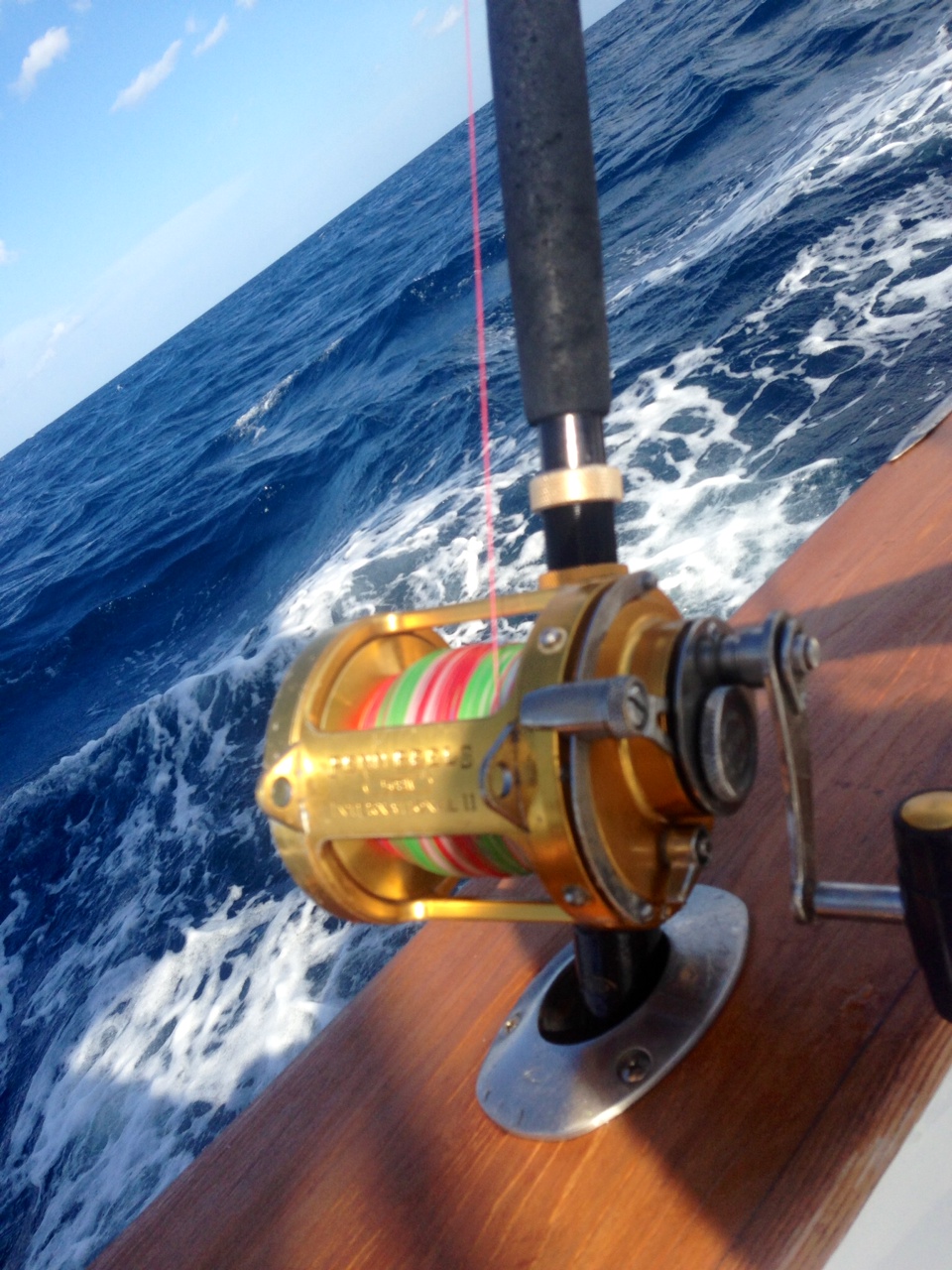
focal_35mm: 33
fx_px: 1210
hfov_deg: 42.9
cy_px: 635
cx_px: 476
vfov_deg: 55.4
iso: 50
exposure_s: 1/1261
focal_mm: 4.13
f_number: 2.4
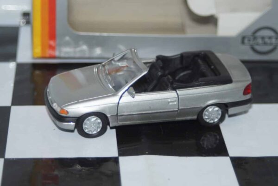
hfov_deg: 17.1
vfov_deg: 11.4
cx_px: 139
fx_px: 927
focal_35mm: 120
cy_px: 93
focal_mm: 80
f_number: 5.6
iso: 200
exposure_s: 1/60
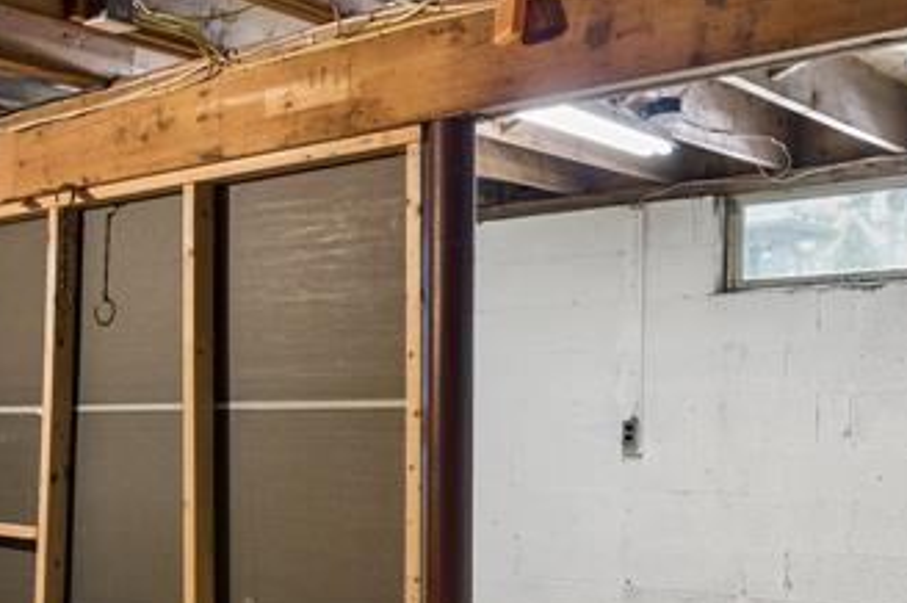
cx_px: -25
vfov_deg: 26.5
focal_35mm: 50
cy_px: 479
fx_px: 1258
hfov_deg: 35.4
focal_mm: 16
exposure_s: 1/1.25
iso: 250
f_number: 6.3
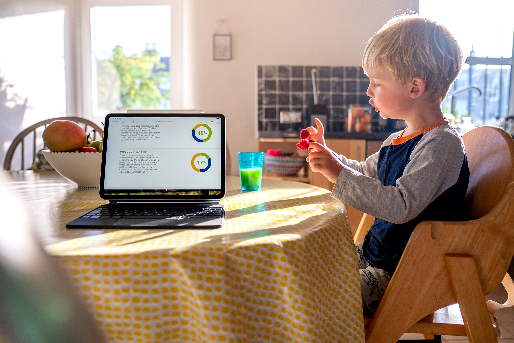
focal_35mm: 24
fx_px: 343
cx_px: 257
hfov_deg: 73.7
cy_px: 172
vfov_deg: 53.1
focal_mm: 24
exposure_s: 1/400
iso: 250
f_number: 2.8
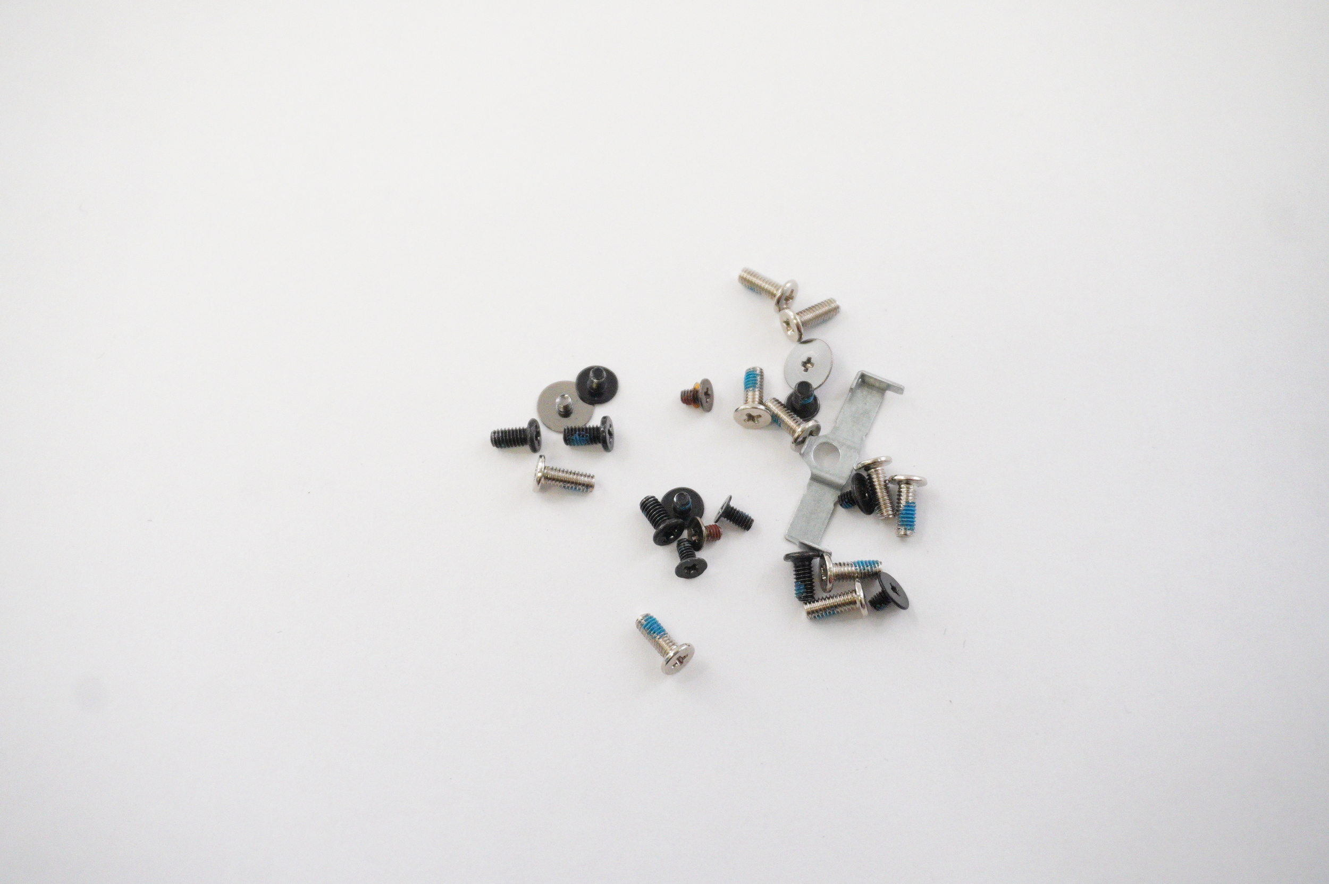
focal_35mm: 51
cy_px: 442
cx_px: 664
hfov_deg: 38.9
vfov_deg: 26.4
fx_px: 1881
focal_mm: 34
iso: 5000
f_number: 5.6
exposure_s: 1/320
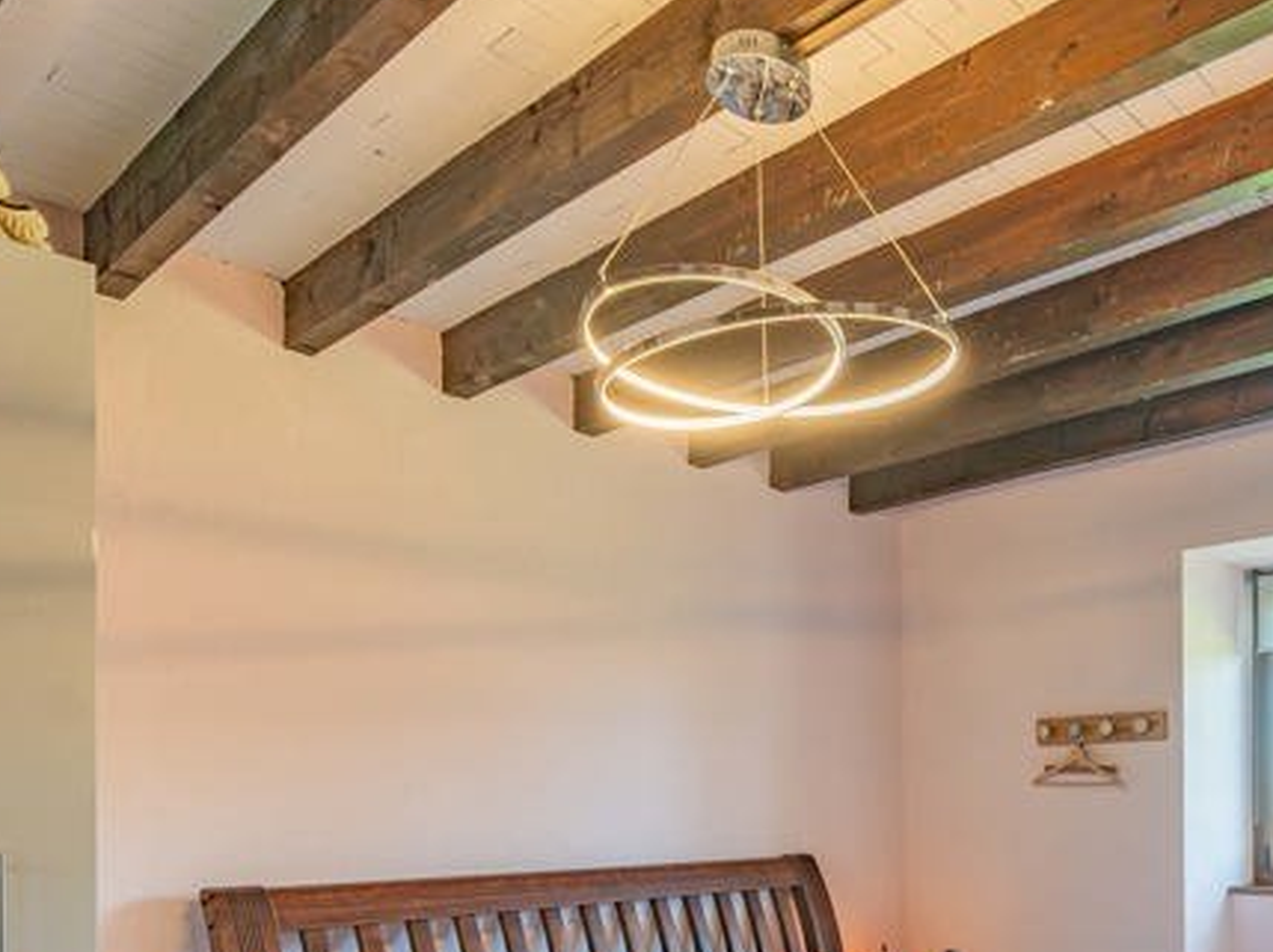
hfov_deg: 59.1
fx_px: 1029
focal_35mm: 28
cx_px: 997
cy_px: 842
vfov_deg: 45.4
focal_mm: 19
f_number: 5.6
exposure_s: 1/40
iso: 1000
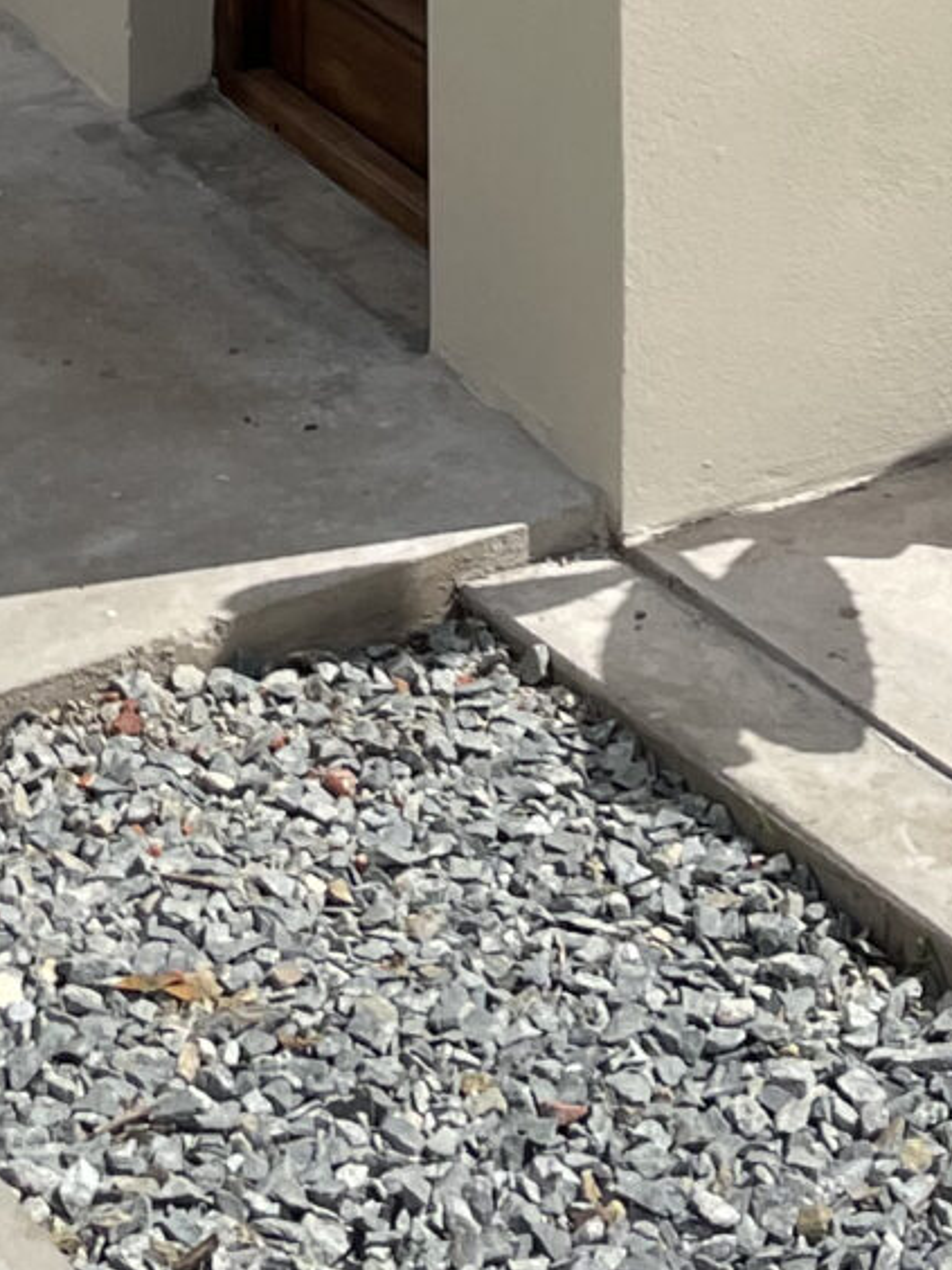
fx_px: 4327
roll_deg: +1.2
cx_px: 734
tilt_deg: -0.6
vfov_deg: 14.1
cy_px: -1263
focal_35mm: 118
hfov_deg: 12.5
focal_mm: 4.2
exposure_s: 1/6897
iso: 32
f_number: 1.6
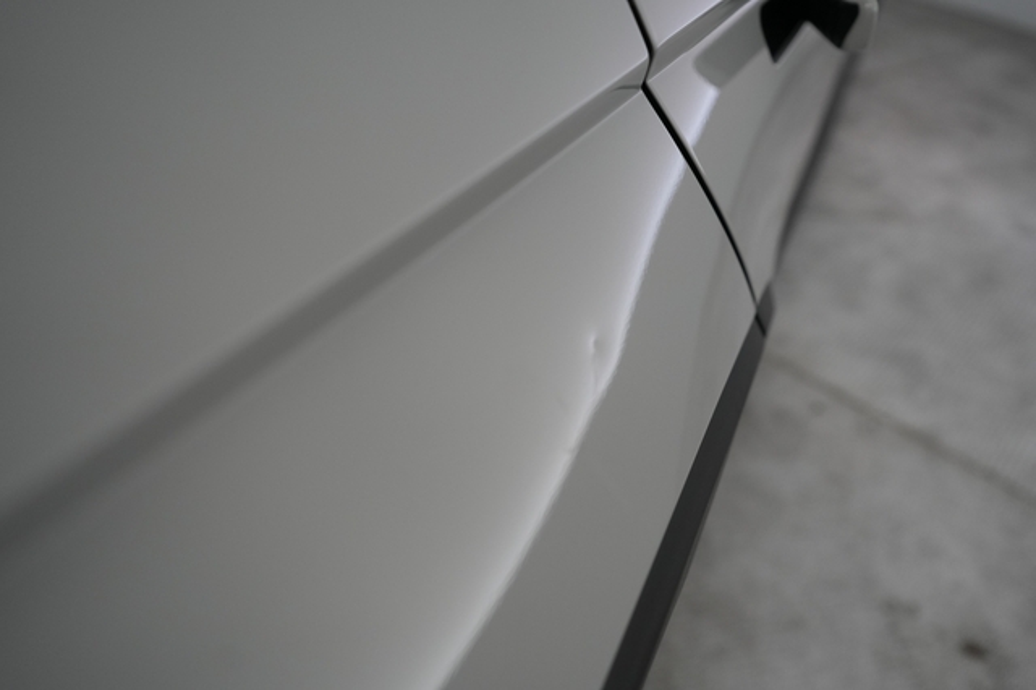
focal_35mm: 24
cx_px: 518
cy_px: 345
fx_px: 690
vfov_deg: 53.1
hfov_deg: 73.8
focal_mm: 24
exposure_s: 1/160
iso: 1600
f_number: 2.8
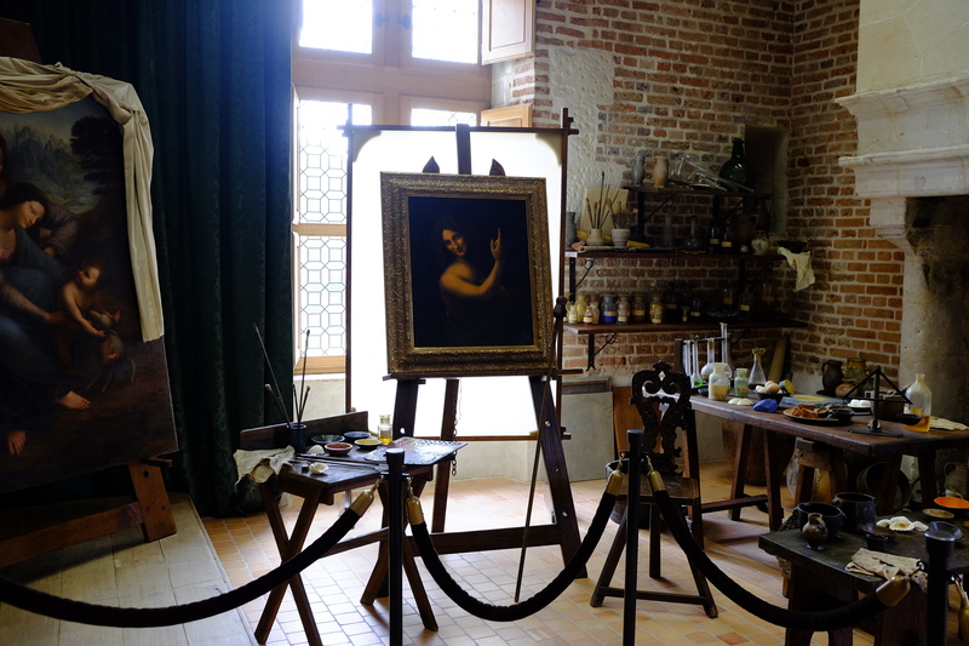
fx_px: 942
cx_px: 484
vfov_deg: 37.8
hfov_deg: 54.4
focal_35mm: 35
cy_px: 323
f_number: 4
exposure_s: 1/60
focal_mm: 23
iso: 800
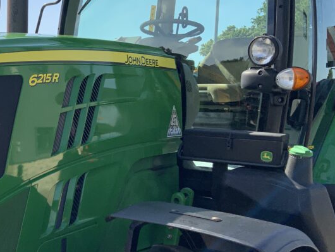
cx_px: 23
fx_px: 542
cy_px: 137
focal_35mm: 56
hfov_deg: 32.3
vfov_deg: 26.1
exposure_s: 1/1451
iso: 16
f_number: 1.8
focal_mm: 3
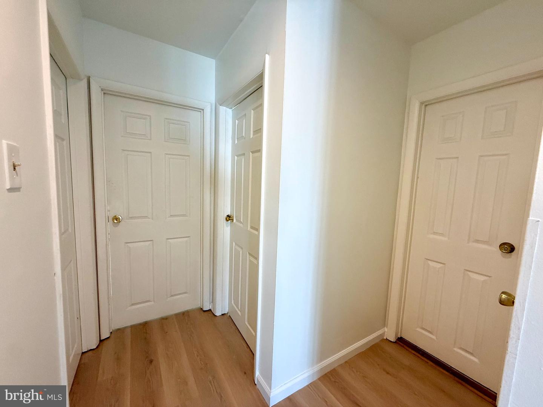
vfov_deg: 85.7
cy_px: 204
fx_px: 220
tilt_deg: -4.9
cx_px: 272
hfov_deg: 102.1
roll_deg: -2.1
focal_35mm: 14
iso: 200
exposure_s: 1/120
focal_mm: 2.22
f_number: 2.2
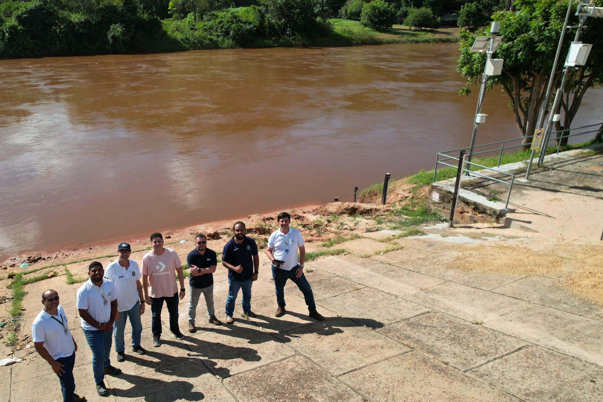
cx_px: 237
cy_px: 224
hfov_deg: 66.6
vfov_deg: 47.8
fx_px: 452
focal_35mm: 27
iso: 100
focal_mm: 8.38
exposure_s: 1/500
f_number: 2.8
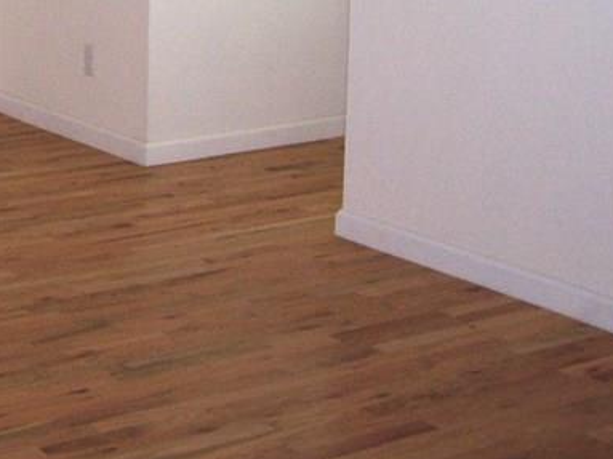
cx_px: -107
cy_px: -115
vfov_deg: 15.5
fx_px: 1611
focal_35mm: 91
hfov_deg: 20.3
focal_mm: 5.6
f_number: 2.7
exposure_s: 1/112
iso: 140
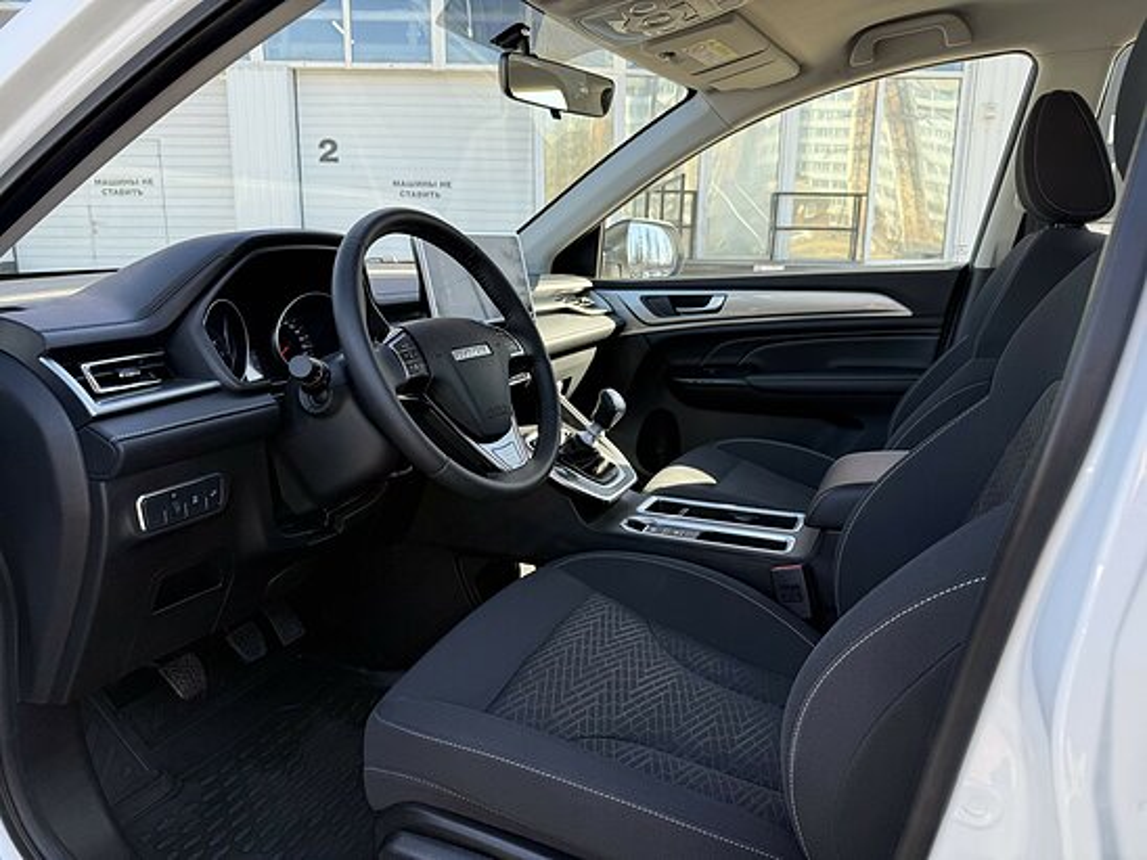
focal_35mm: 24
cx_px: 574
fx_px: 795
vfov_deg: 56.8
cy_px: 430
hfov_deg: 71.6
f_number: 1.78
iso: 100
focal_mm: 6.76
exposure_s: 1/426
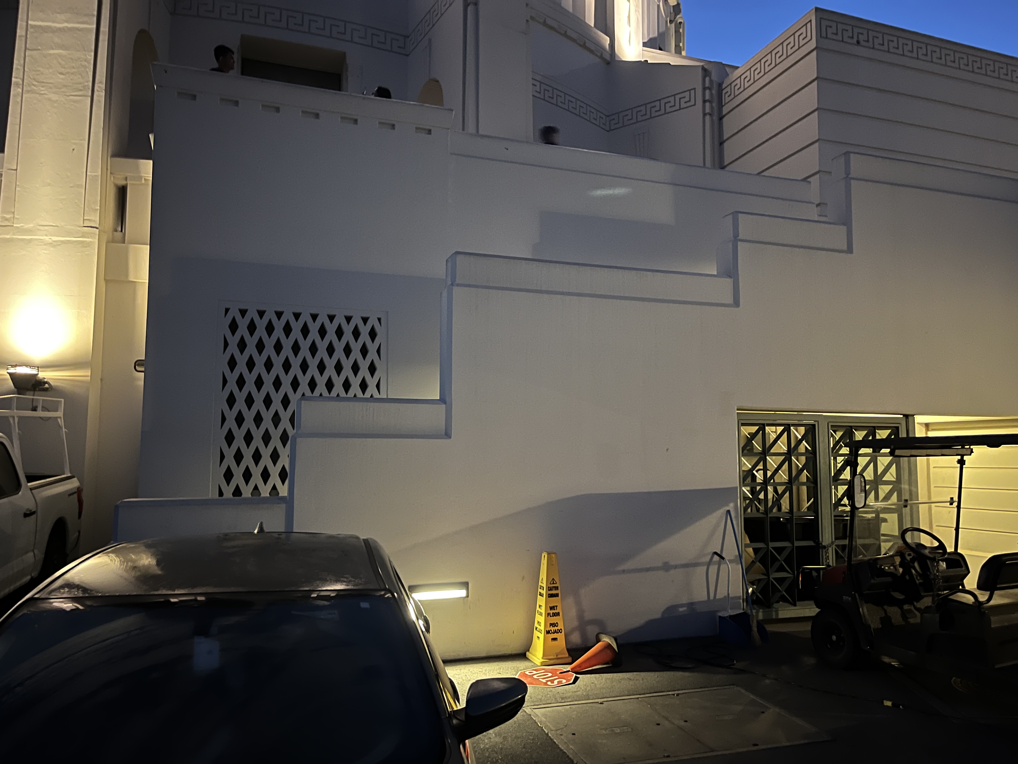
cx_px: 509
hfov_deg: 67.3
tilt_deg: +5.9
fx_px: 765
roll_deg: +0.4
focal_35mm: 26
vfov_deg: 53.1
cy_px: 382
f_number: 1.6
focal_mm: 5.1
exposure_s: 1/11
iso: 640
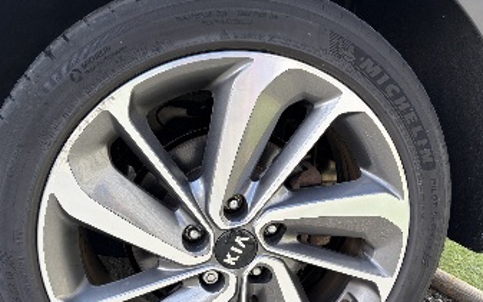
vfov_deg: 36.6
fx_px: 448
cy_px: 220
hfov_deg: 56.7
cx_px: 234
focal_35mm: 34
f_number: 1.6
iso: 50
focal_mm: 5.96
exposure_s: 1/438
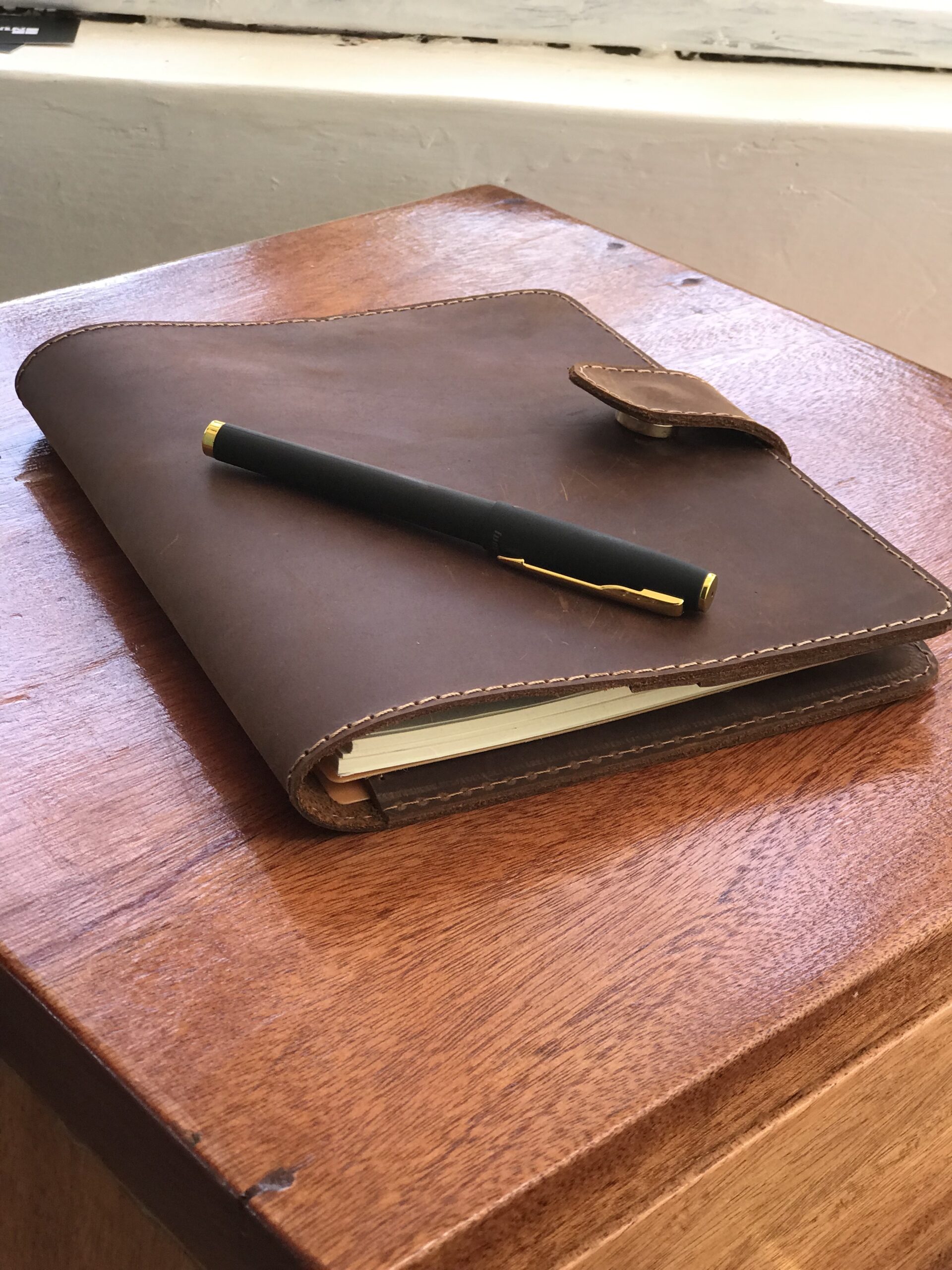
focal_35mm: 57
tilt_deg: -31.9
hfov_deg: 25.7
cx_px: 476
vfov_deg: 33.8
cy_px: 635
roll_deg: -2.6
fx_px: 2090
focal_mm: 6.6
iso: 32
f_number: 2.8
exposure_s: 1/50
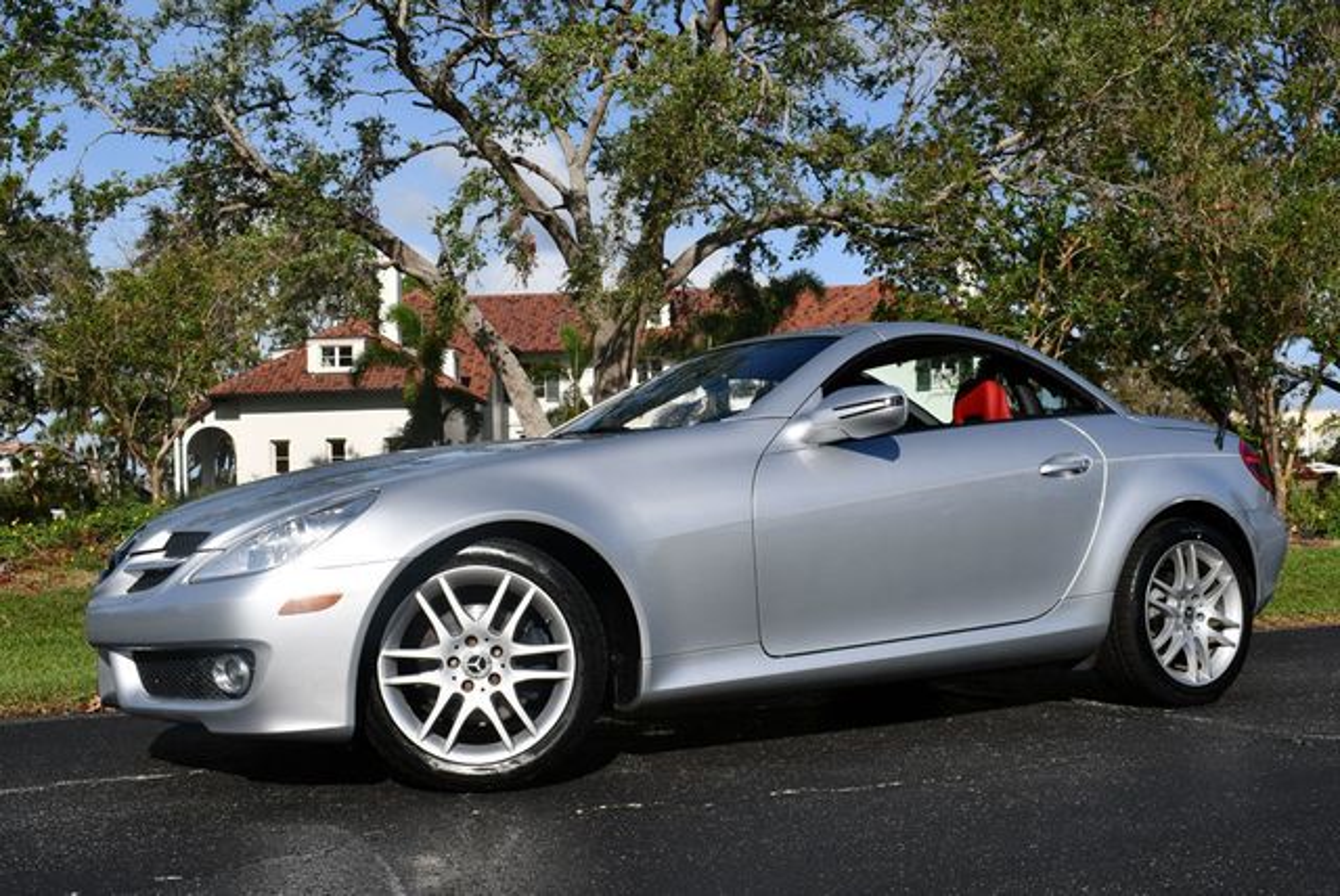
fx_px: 1490
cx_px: 670
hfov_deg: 48.4
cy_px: 448
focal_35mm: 40
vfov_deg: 33.5
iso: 100
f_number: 10
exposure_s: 1/400
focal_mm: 20
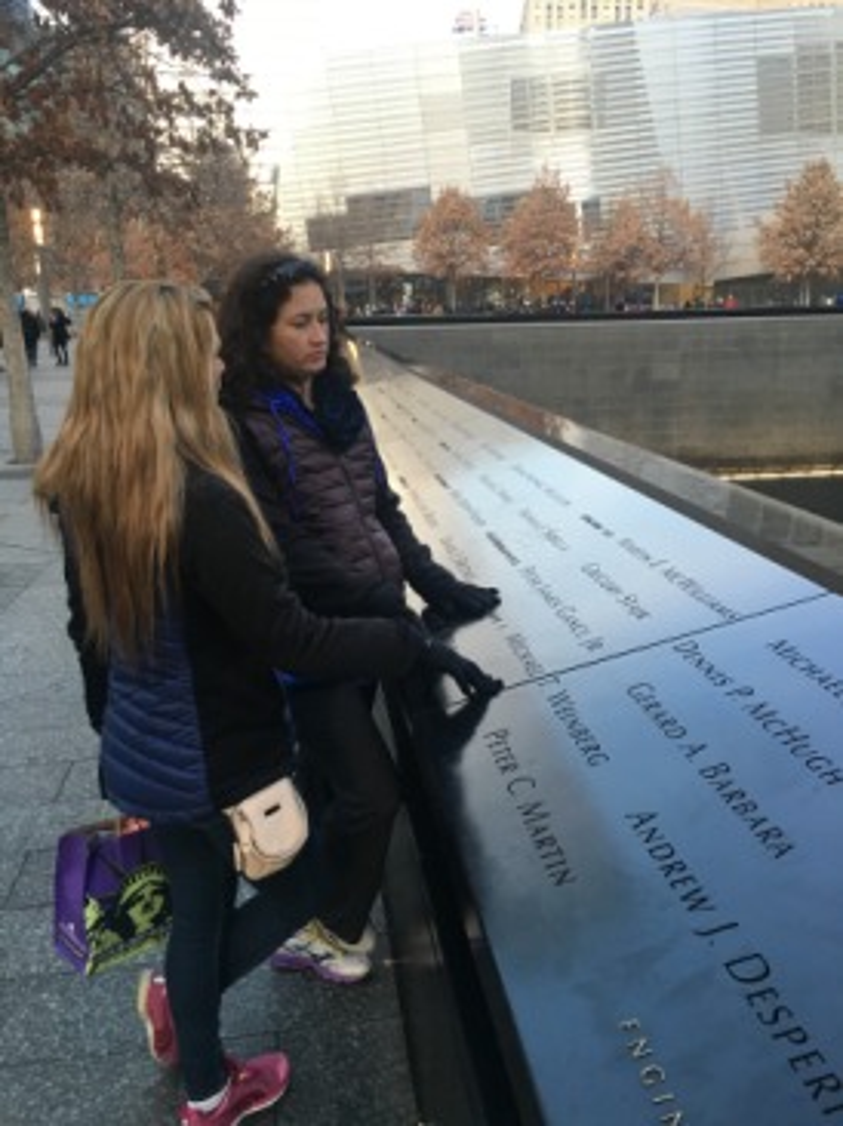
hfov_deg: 48.2
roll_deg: +2.5
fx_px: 943
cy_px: 563
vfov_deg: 61.7
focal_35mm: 29
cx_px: 422
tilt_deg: -14.3
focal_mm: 4.15
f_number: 2.2
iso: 40
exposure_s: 1/30
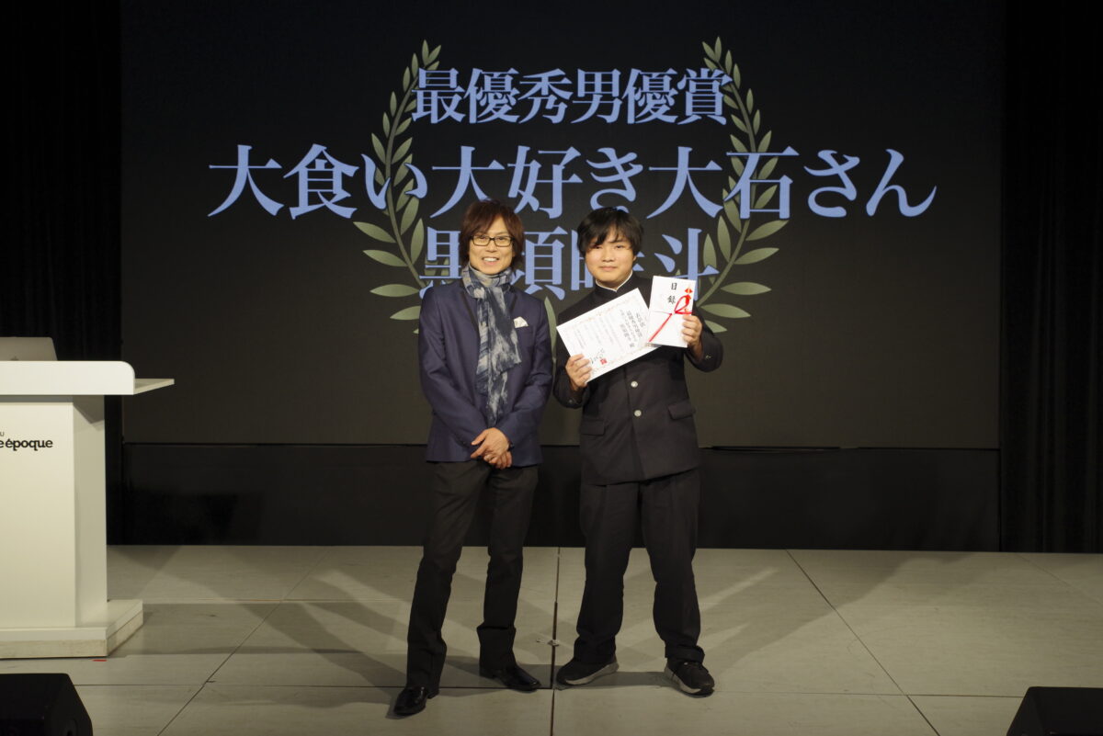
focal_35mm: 43
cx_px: 552
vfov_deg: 31.2
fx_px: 1318
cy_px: 368
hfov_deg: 45.4
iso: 1600
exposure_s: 1/200
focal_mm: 43
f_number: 8
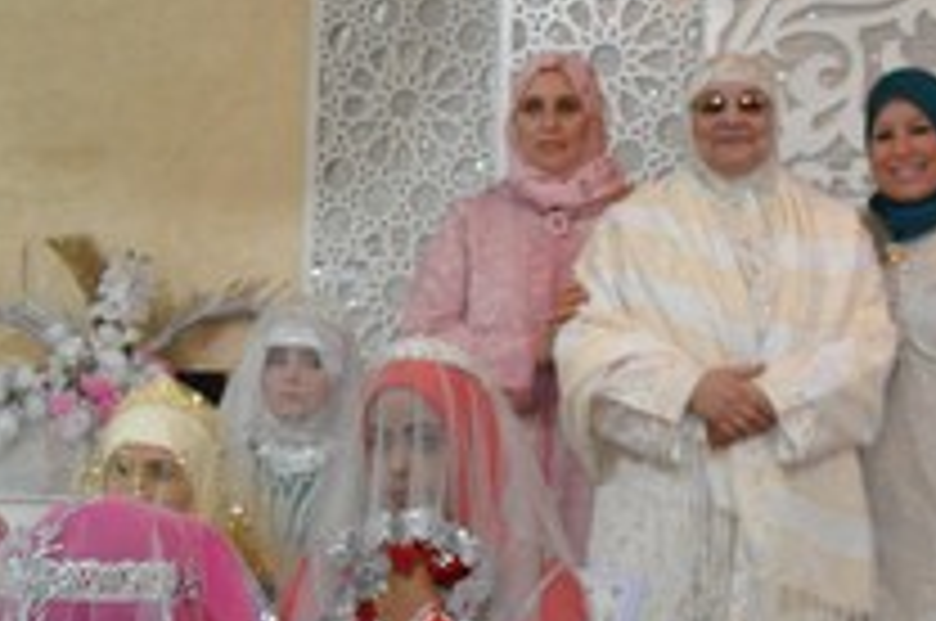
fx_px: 2155
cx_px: 819
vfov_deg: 16.2
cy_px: 578
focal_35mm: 83
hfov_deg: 23.9
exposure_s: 1/60
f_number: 3.5
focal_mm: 18
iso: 800
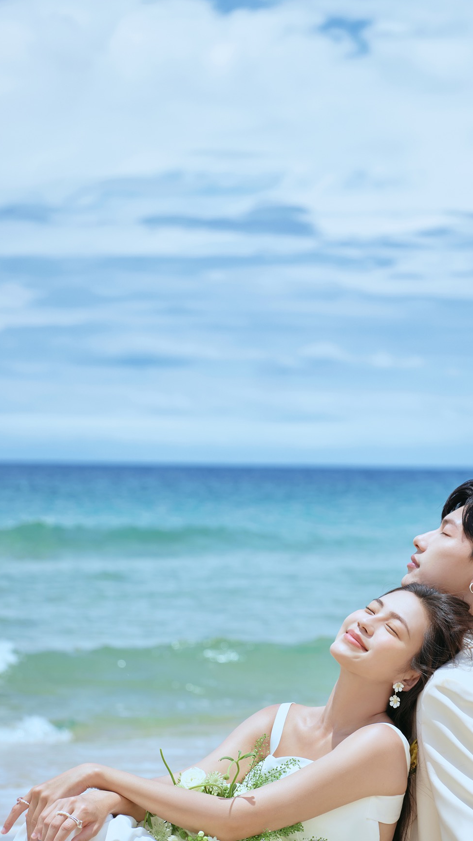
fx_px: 3190
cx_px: 358
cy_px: 492
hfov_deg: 8.5
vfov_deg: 15.0
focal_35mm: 143
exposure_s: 1/500
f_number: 5.6
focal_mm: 107.4
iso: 200
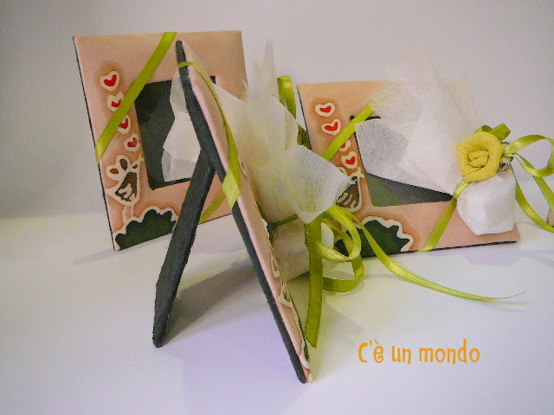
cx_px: 277
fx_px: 560
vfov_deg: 40.7
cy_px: 208
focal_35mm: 35
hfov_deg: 52.6
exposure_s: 1/60
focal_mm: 5.2
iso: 200
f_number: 2.8
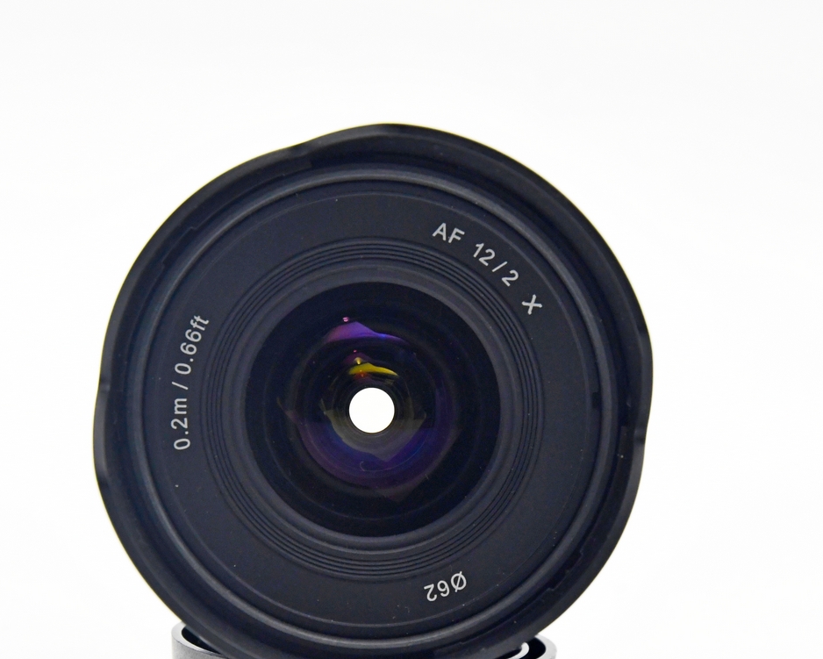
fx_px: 4386
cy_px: 424
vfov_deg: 8.6
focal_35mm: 180
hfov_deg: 10.7
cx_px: 394
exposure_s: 1/160
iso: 1600
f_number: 8
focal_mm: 80
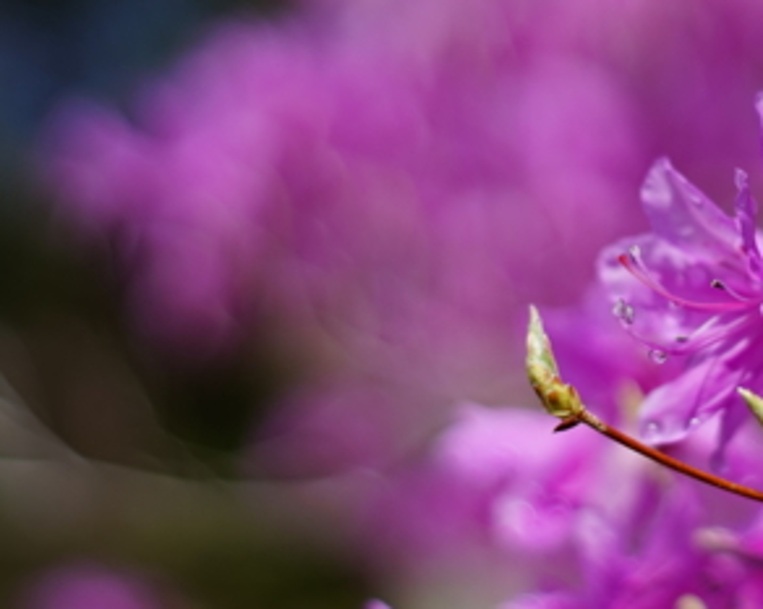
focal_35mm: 103
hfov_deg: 18.3
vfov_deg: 14.9
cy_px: 315
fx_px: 2324
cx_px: 690
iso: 100
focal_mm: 50
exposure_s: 1/4000
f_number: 2
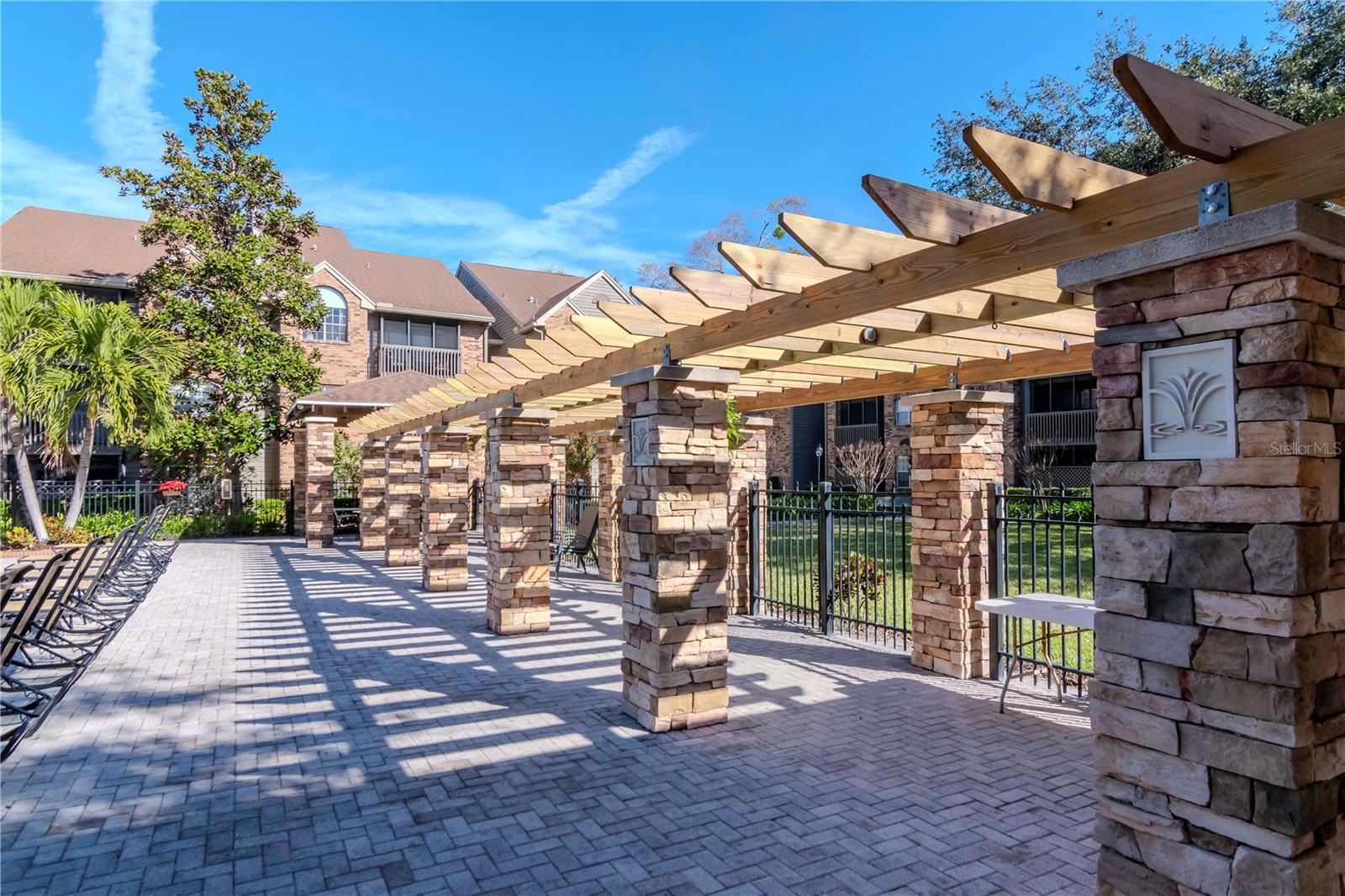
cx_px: 672
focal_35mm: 20
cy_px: 448
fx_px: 728
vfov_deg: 63.2
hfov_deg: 85.4
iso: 640
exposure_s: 1/800
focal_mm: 13
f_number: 9
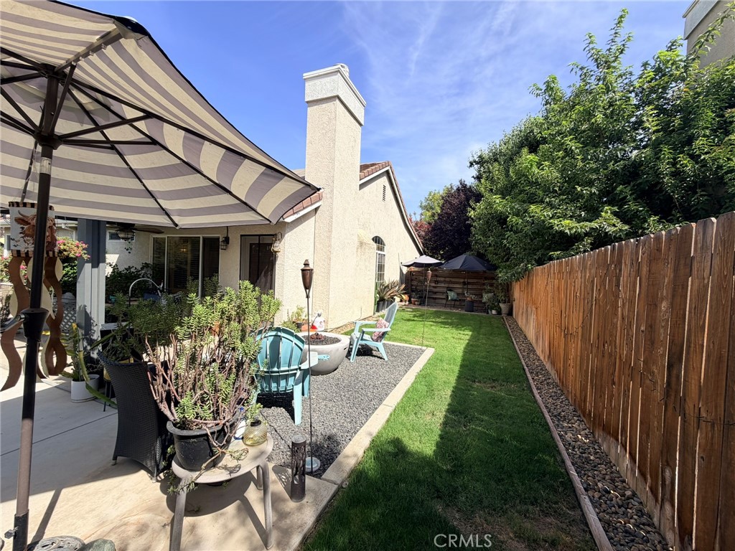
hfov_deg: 102.1
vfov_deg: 85.7
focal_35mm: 14
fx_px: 297
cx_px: 368
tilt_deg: -1.9
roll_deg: -2.5
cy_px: 276
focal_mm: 2.22
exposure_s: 1/770
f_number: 2.2
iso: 25
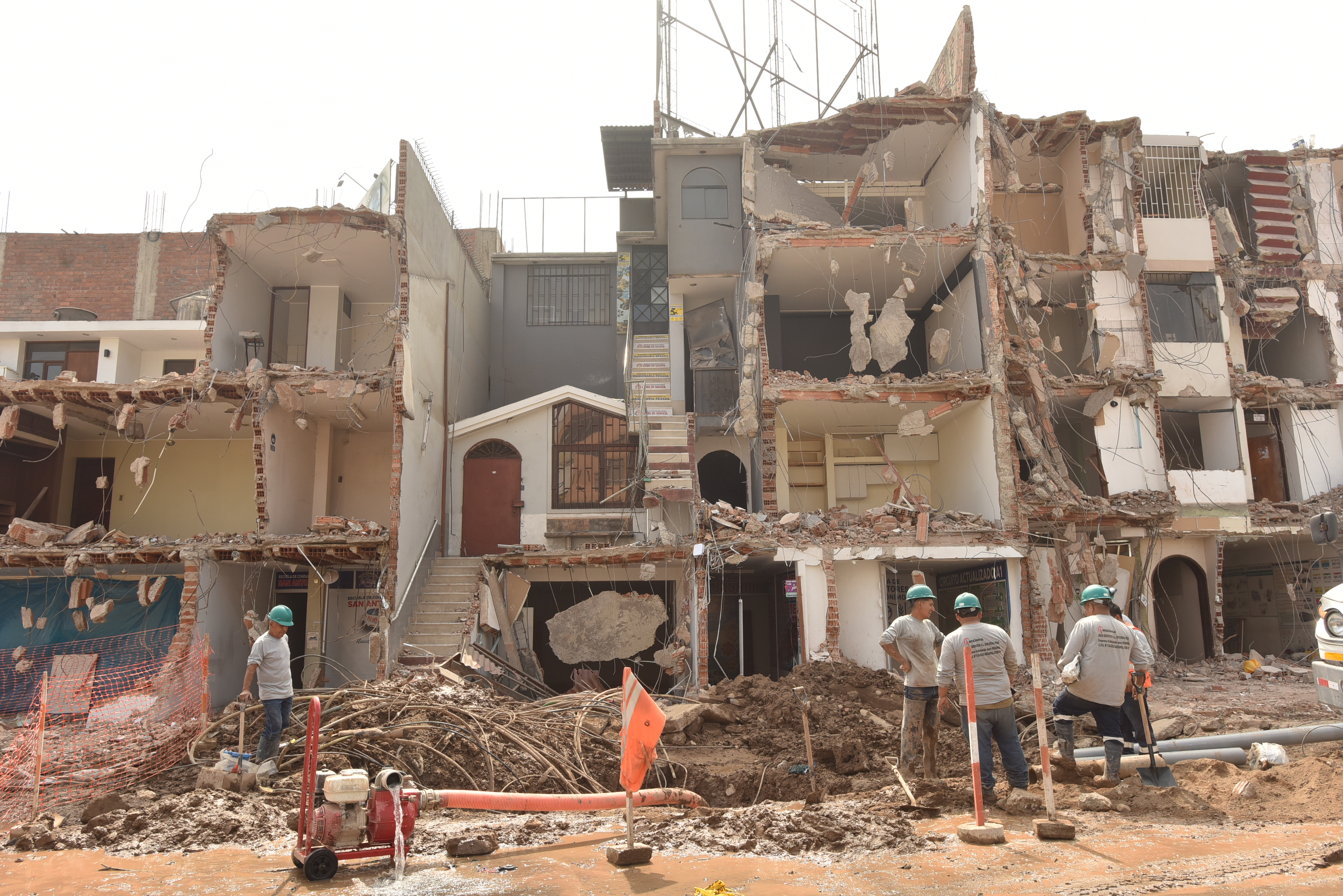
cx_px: 672
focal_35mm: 25
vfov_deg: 51.3
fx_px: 933
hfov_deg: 71.5
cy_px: 448
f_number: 13
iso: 400
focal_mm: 25
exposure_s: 1/320
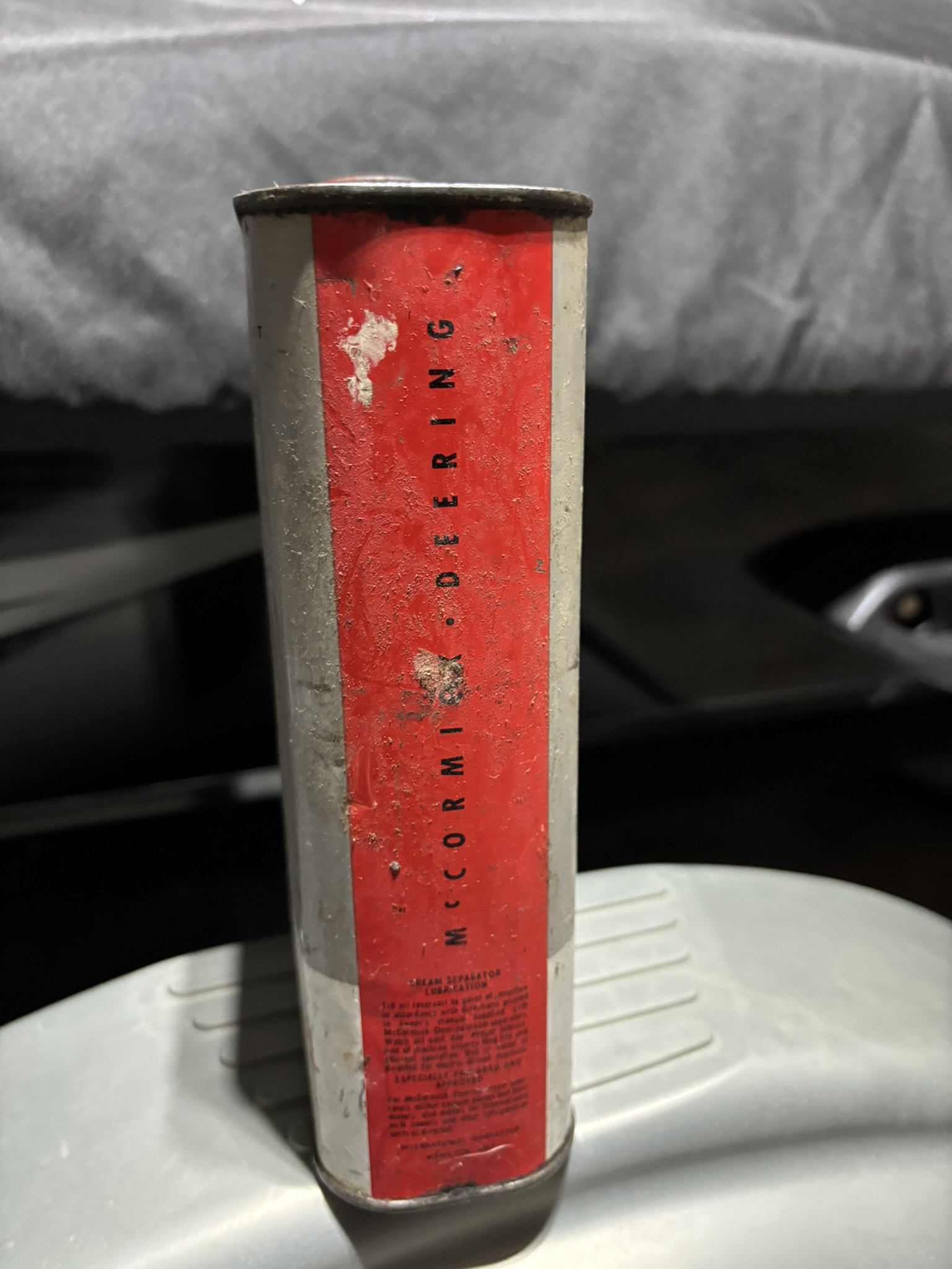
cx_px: 476
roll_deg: +1.7
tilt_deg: -18.1
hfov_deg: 53.1
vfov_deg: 67.3
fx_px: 953
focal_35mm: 26
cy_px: 634
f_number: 1.6
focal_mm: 5.96
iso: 500
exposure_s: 1/30
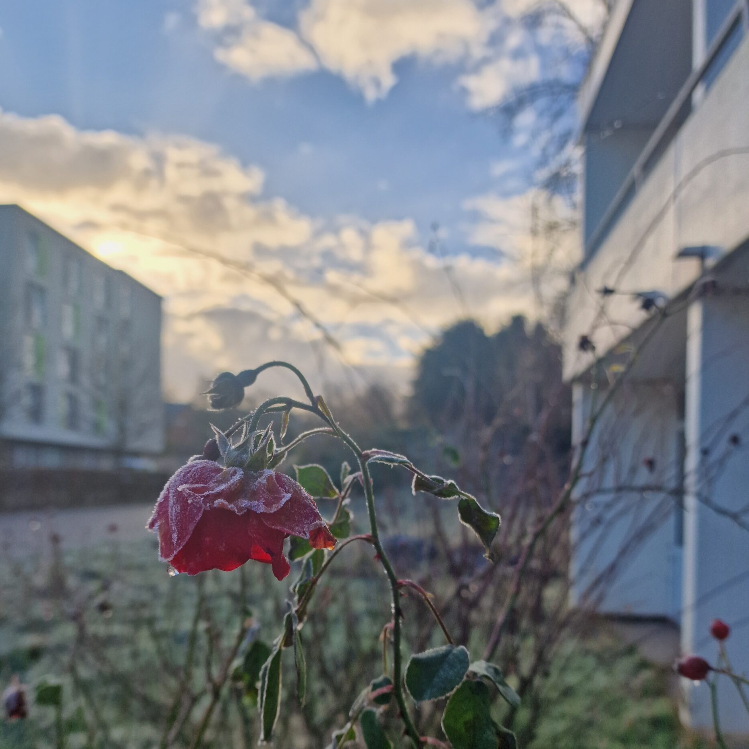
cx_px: 370
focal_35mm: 28
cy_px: 472
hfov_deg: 57.3
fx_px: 685
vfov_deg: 56.6
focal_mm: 6.4
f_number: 1.8
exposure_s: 1/494
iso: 50
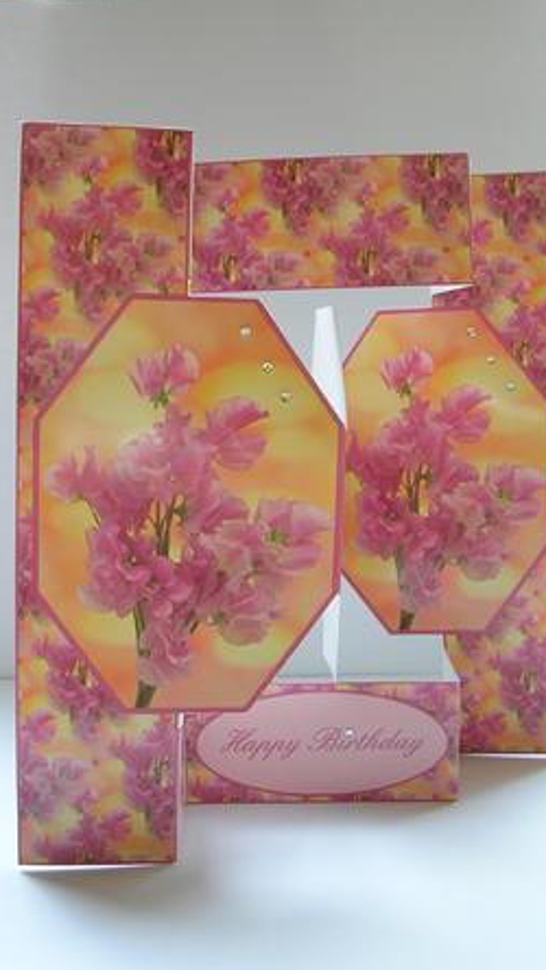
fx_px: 1080
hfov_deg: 28.4
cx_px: 277
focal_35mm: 42
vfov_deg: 48.3
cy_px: 483
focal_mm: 5.8
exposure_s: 1/21.2
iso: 50
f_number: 2.8
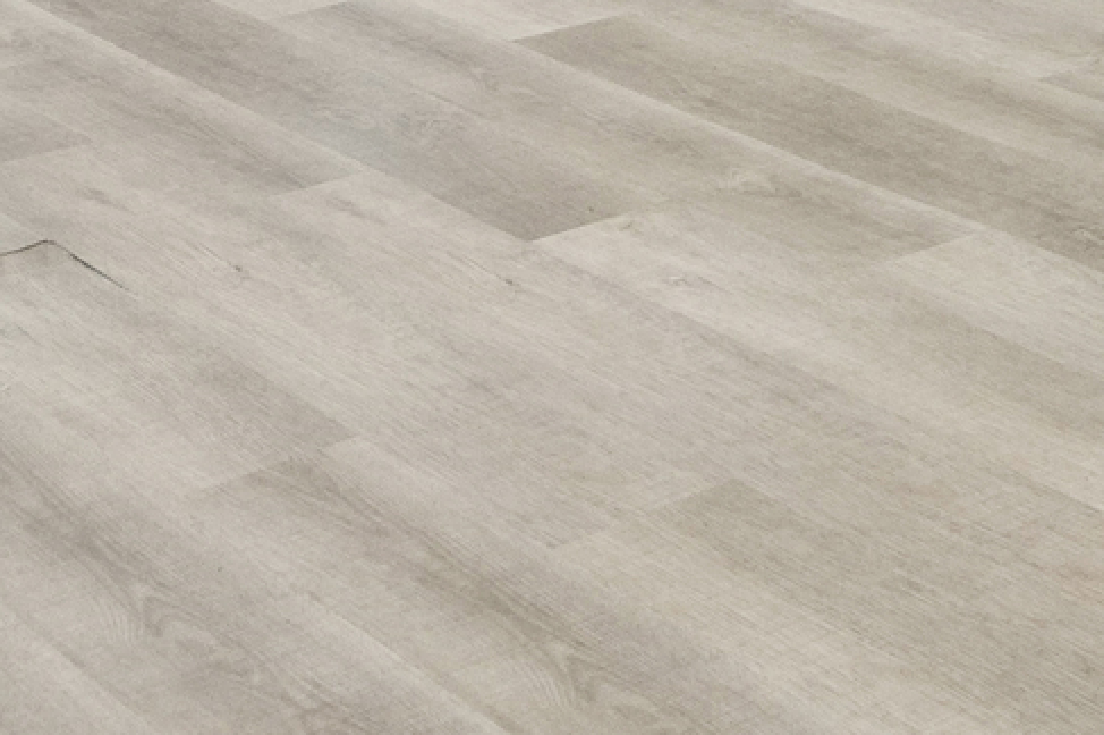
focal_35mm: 101
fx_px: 3095
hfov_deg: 19.7
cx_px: 1061
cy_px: -867
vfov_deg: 11.7
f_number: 9
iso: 200
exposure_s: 1/6
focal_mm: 16
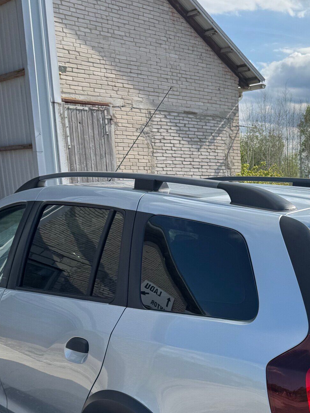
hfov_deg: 28.7
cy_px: 325
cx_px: 295
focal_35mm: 48
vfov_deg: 38.3
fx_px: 573
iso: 80
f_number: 1.78
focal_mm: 6.76
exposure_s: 1/3802
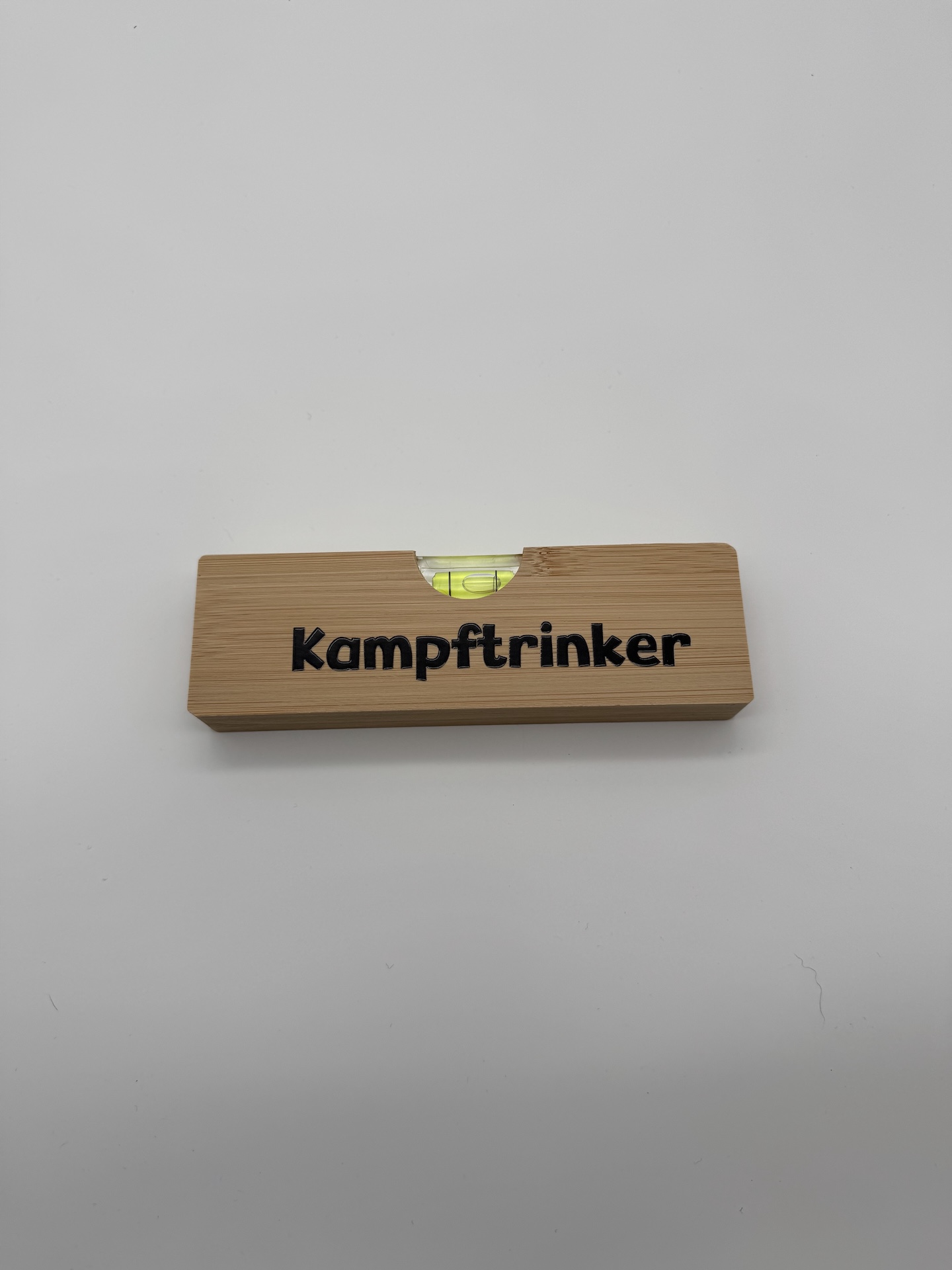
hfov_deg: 56.8
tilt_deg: -72.4
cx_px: 476
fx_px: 880
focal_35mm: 24
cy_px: 635
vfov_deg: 71.6
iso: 80
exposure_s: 1/1311
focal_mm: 6.76
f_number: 1.78
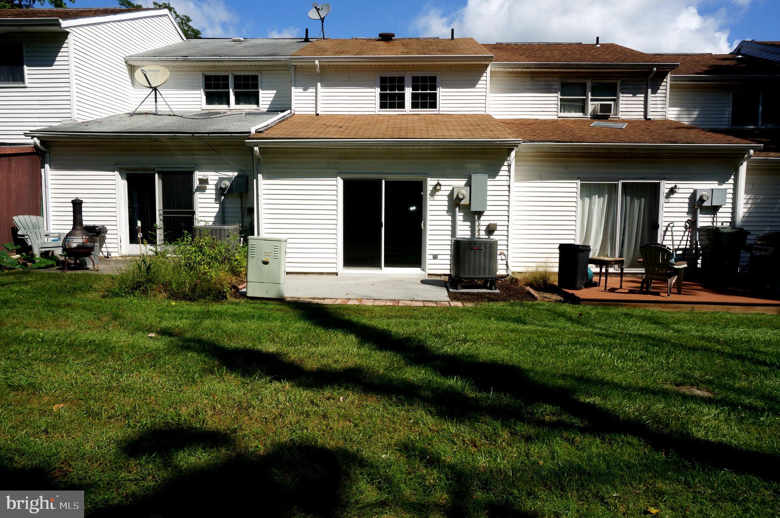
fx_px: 519
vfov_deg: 53.0
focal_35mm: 24
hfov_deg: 73.8
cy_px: 259
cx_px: 390
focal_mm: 16
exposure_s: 1/125
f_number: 16
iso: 100
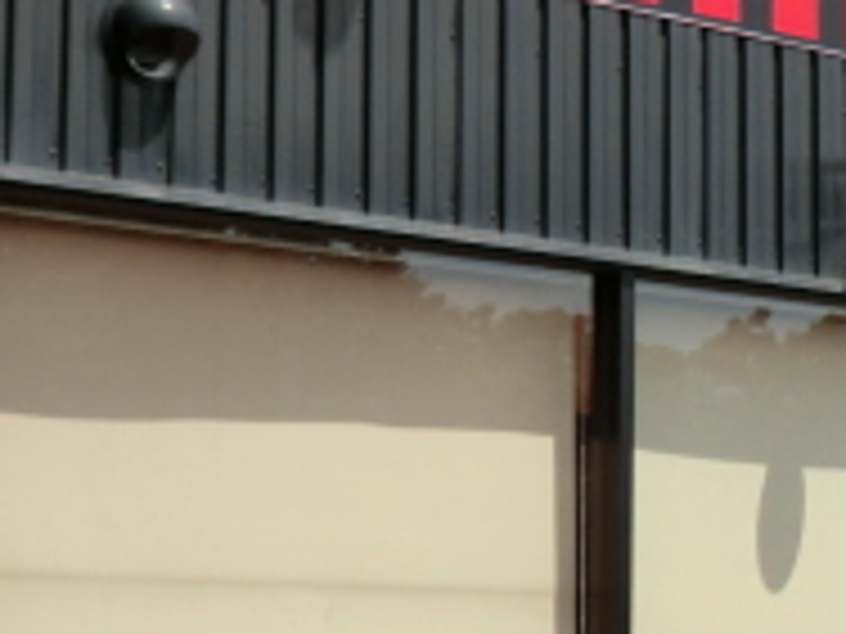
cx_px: 1233
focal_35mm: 153
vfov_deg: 9.7
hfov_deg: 12.3
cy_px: 220
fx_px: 3739
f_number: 4.3
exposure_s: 1/640
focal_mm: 8.2
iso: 50
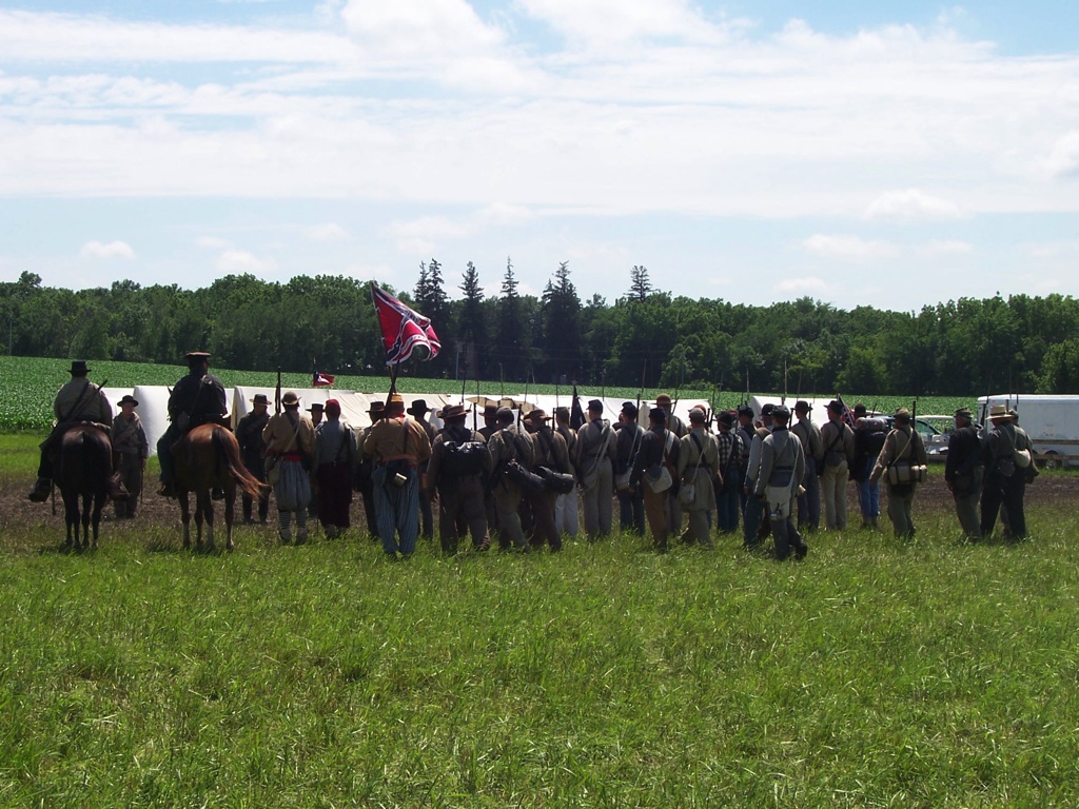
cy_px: 404
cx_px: 540
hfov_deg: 29.4
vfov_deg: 22.3
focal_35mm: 66
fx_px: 2057
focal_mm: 10.8
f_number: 6.7
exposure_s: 1/350
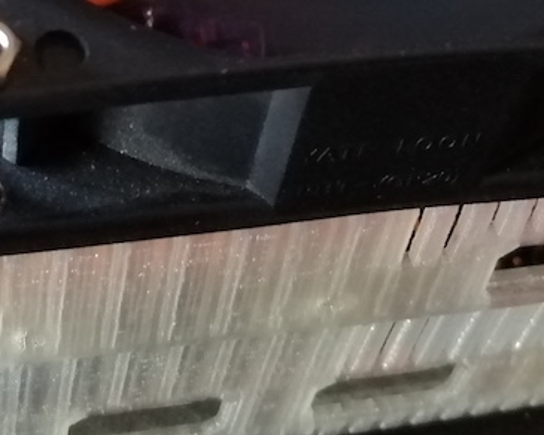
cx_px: 188
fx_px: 1433
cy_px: -25
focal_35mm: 89
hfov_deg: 21.4
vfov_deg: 16.8
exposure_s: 1/20
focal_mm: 3.62
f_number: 1.8
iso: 500
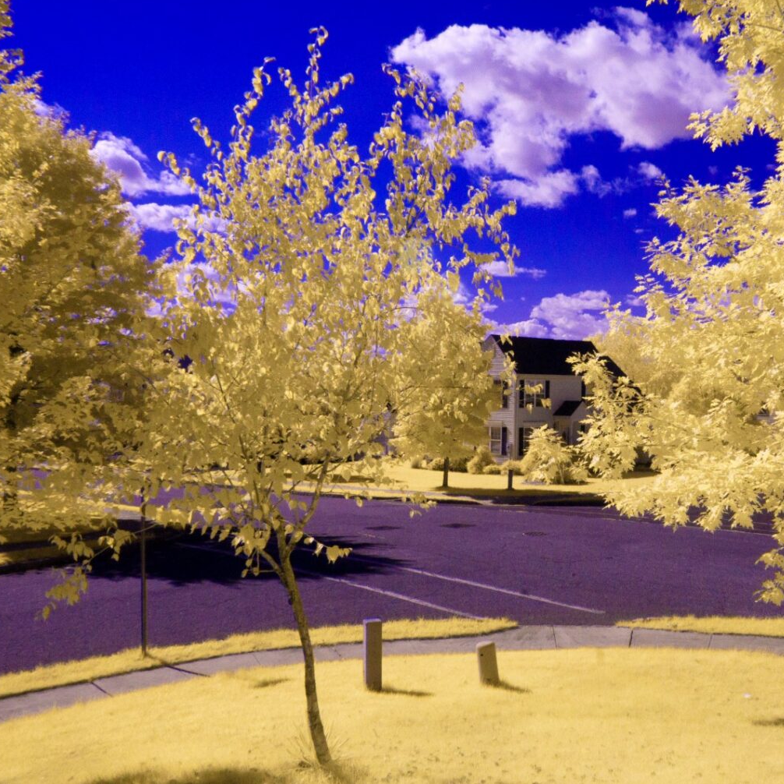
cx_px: 541
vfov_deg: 47.2
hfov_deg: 46.3
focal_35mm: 35
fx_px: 897
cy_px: 388
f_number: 18
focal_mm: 18
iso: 2000
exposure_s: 1/1250
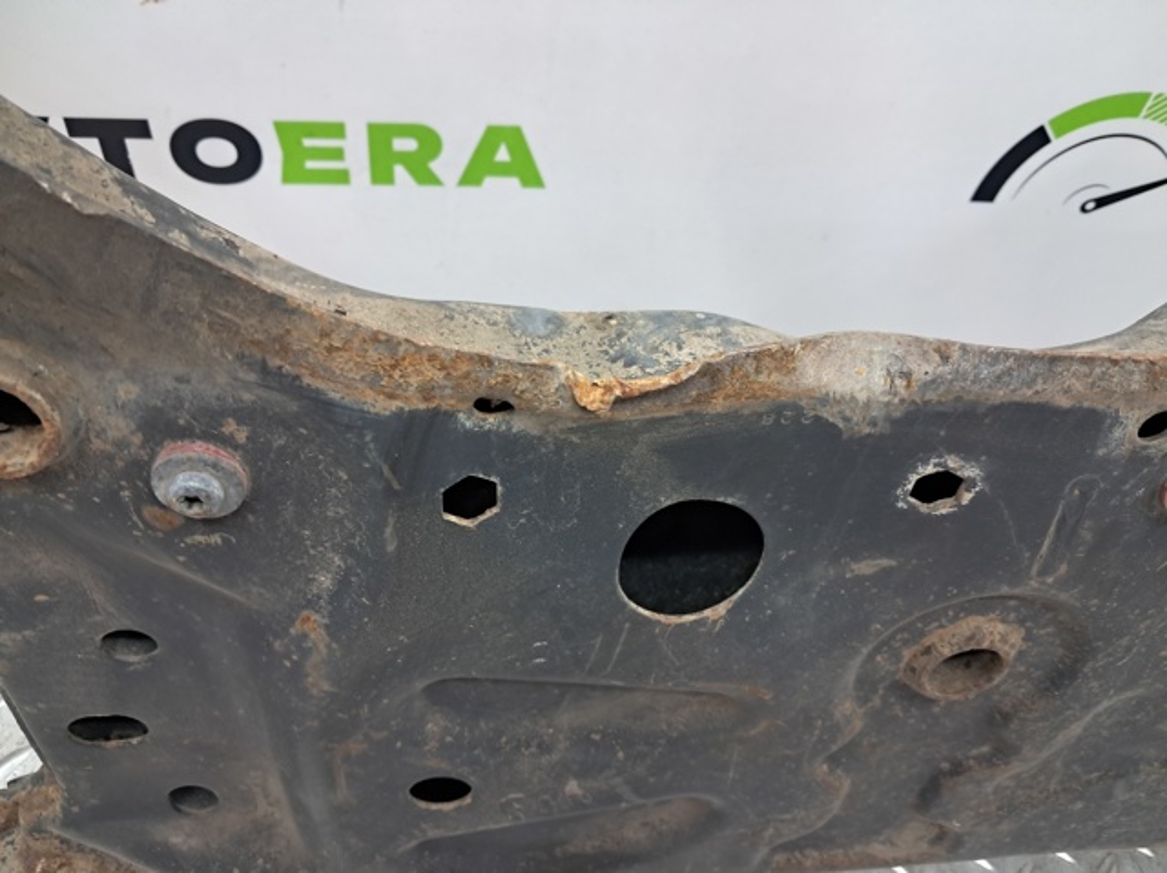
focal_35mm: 27
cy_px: 436
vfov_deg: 51.3
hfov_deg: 65.4
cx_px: 584
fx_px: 910
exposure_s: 1/50
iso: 250
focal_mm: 4
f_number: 1.8
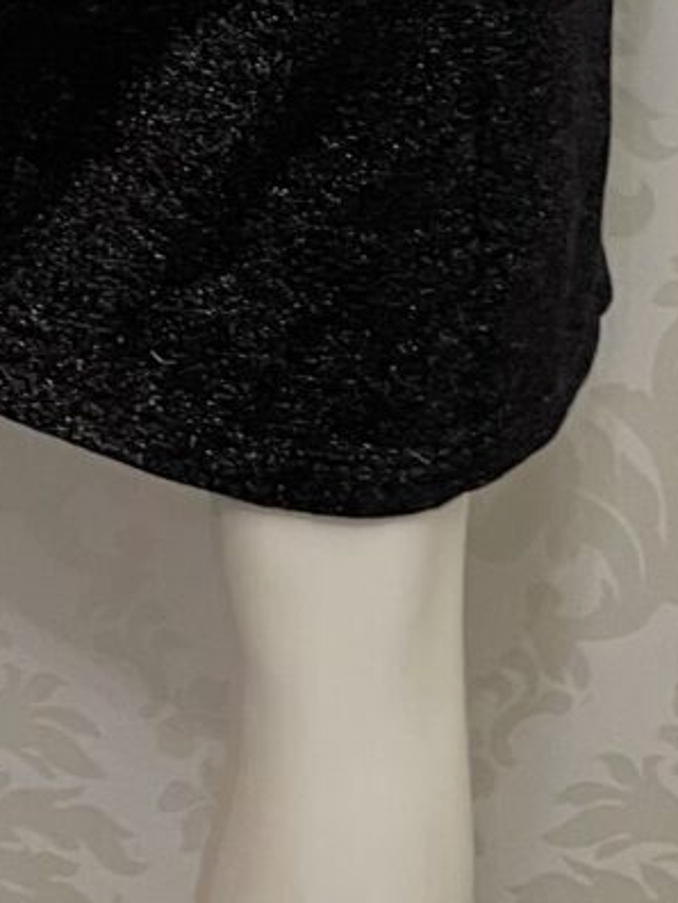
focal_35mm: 121
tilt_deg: -10.3
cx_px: 330
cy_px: -1044
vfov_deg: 13.4
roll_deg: -4.1
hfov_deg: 12.3
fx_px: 3158
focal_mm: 5.1
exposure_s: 1/50
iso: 160
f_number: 1.6
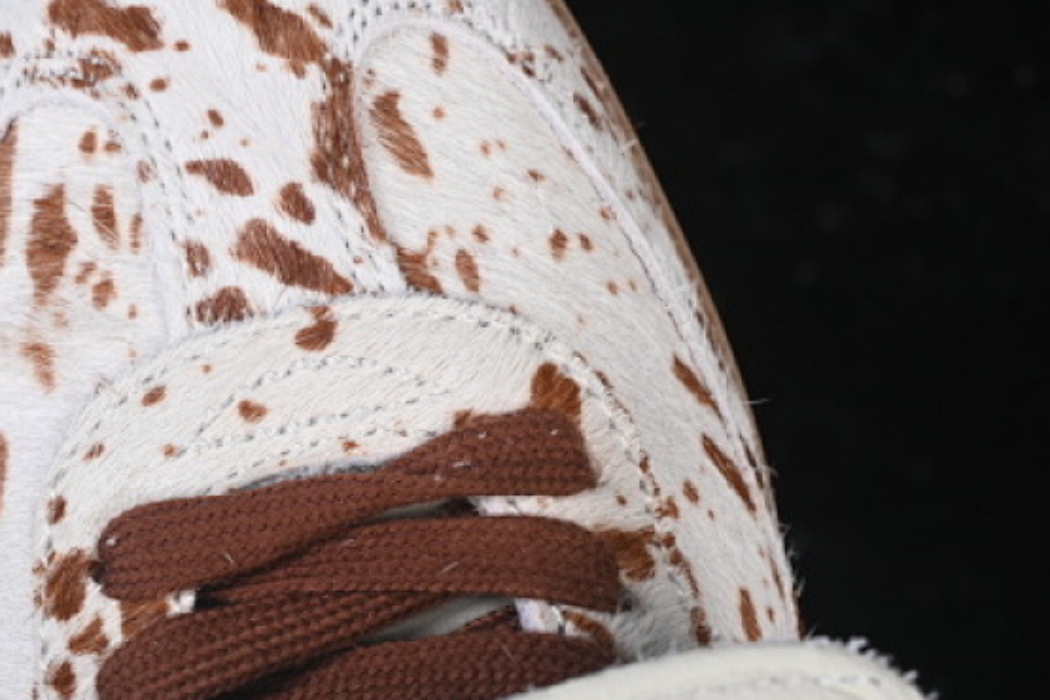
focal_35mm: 146
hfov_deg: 14.0
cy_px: 448
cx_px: 325
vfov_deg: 9.4
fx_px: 4258
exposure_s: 1/80
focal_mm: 50
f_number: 7.1
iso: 160
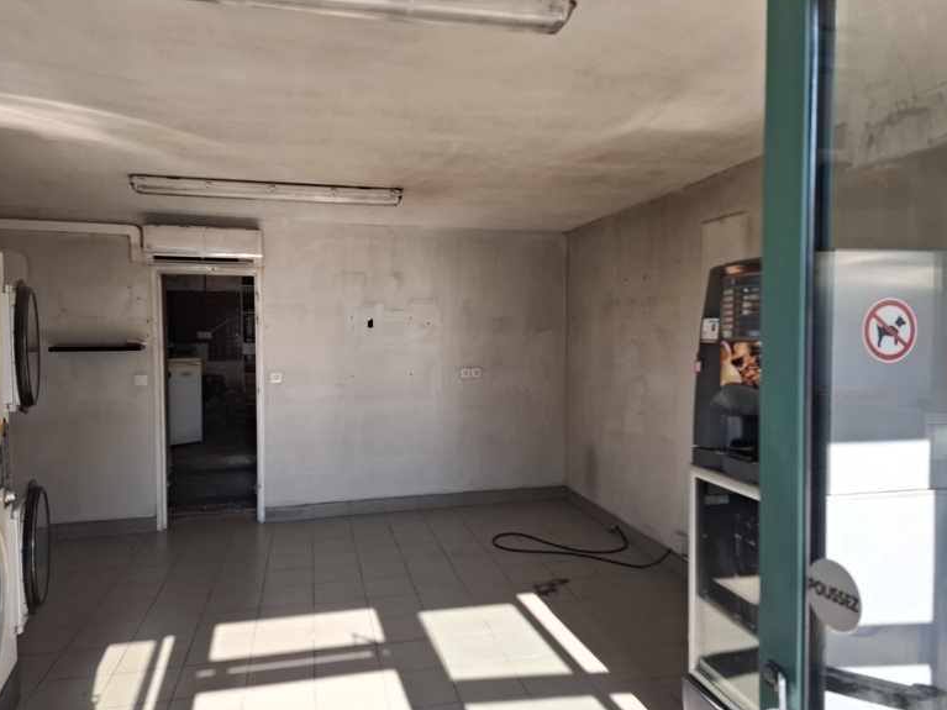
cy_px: 361
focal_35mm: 24
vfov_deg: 56.8
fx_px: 656
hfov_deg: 71.6
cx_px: 463
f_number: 1.8
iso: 50
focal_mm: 5.54
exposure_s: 1/317
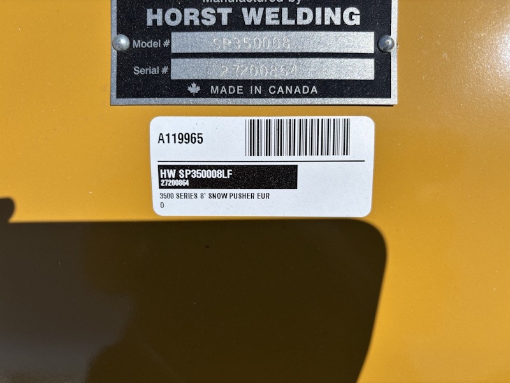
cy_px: 192
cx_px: 255
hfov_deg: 67.3
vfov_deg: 53.1
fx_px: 383
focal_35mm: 26
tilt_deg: -68.7
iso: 50
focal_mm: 5.96
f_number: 1.6
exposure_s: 1/7194
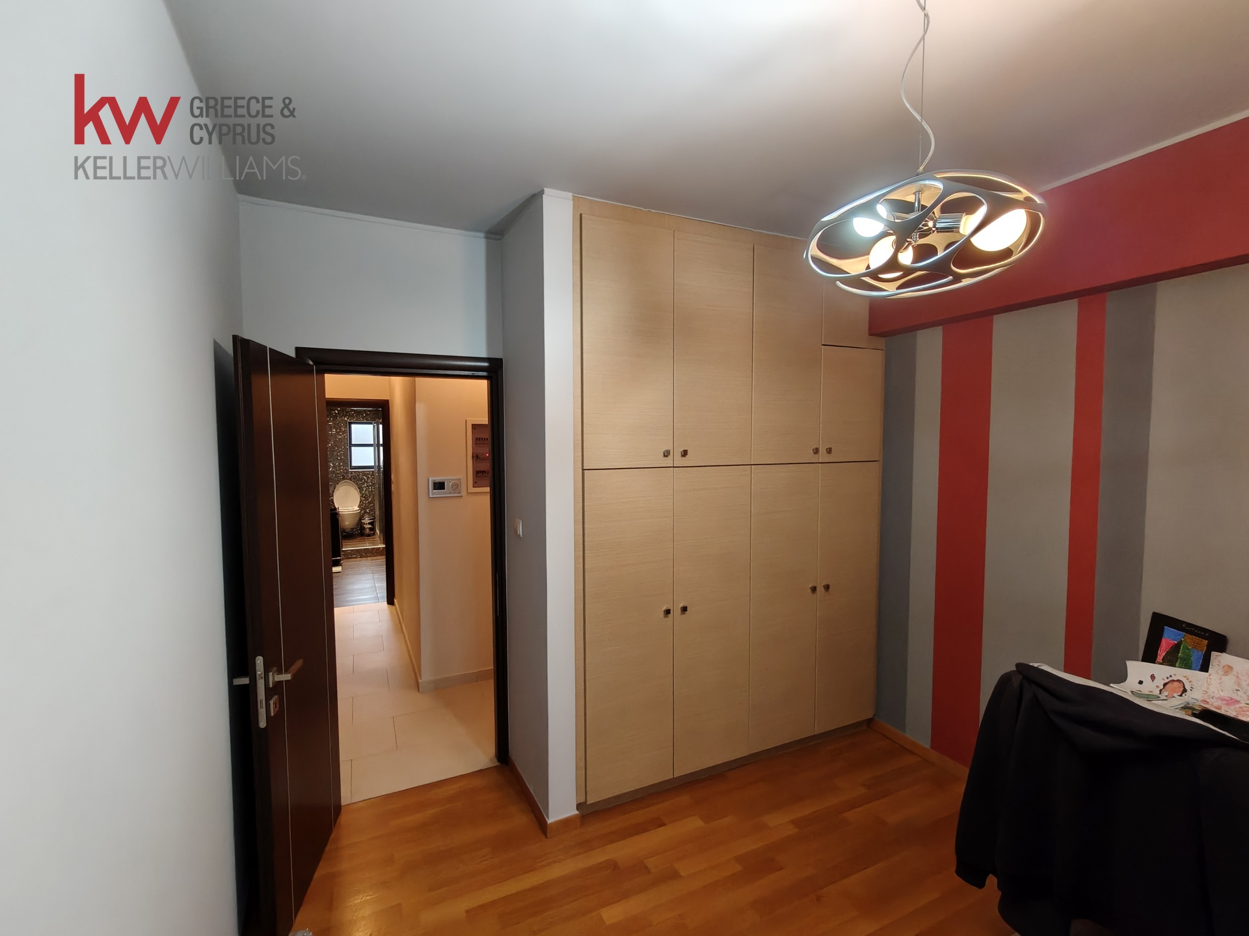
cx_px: 624
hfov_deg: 98.2
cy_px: 468
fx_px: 541
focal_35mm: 15
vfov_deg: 81.7
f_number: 2
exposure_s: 1/100
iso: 1250
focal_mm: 2.3
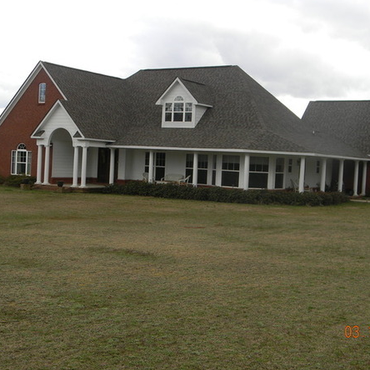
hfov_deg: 34.7
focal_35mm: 49
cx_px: 202
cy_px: 183
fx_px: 593
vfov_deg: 34.7
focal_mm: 7.3
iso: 80
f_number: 3.8
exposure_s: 1/298
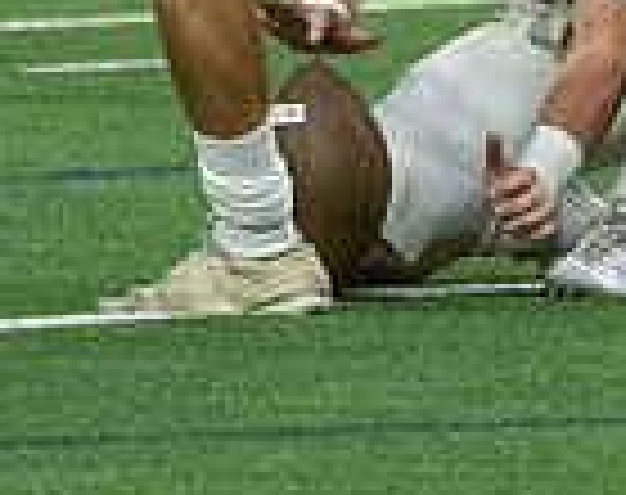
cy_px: -358
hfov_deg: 1.5
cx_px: 429
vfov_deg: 1.2
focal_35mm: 1296
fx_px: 23910
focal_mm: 253
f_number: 5.6
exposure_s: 1/1000
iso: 12800
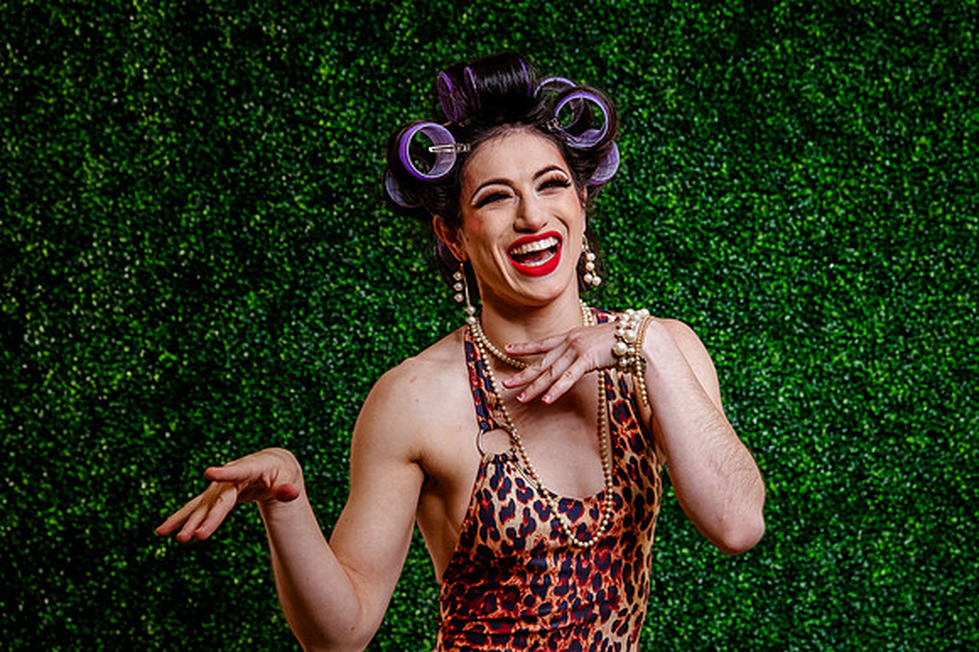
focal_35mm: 83
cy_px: 291
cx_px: 542
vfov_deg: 16.4
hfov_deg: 24.5
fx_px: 2257
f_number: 6.3
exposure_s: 1/160
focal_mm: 75
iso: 2000
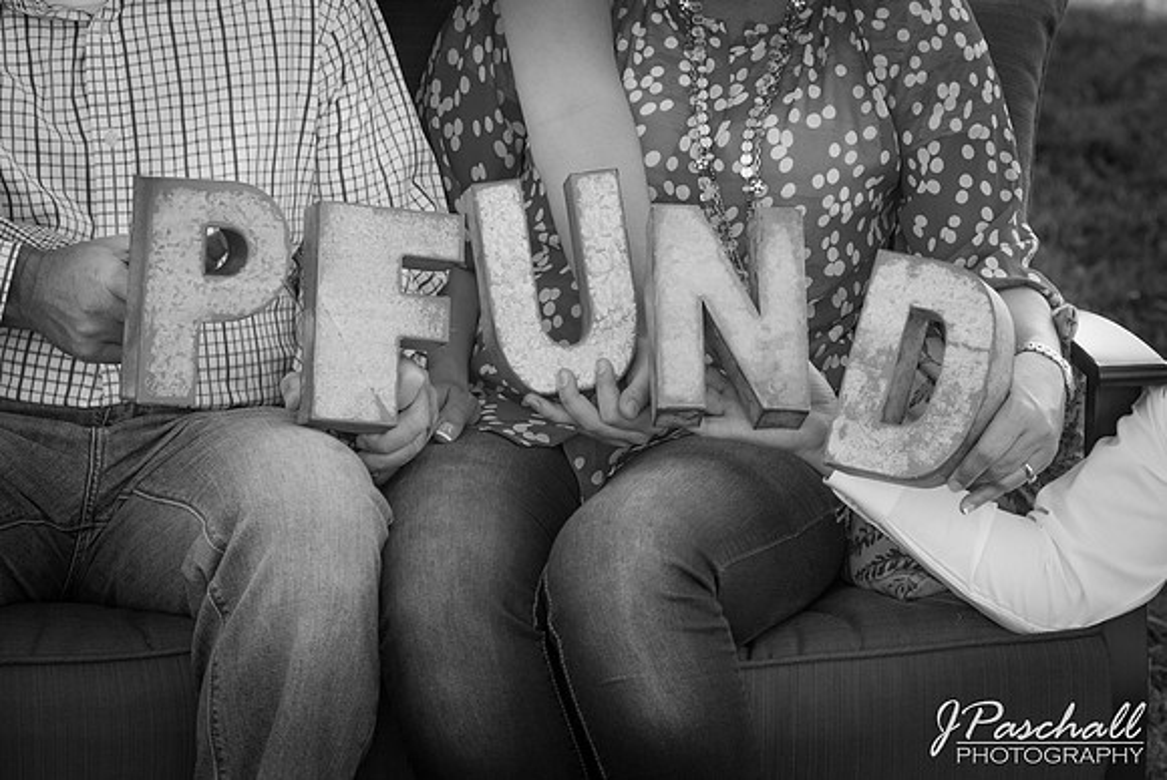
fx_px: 3894
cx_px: 584
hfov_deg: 17.0
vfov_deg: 11.4
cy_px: 390
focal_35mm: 120
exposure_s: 1/125
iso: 200
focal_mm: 80
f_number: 5
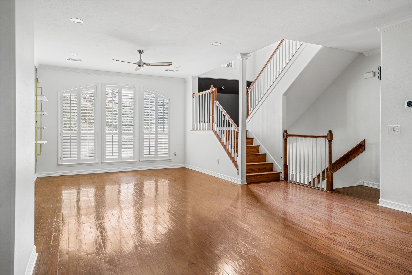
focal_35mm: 24
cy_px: 138
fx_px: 275
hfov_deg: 73.7
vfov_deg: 53.1
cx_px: 206
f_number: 7.1
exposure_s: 1/50
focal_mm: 24
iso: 100
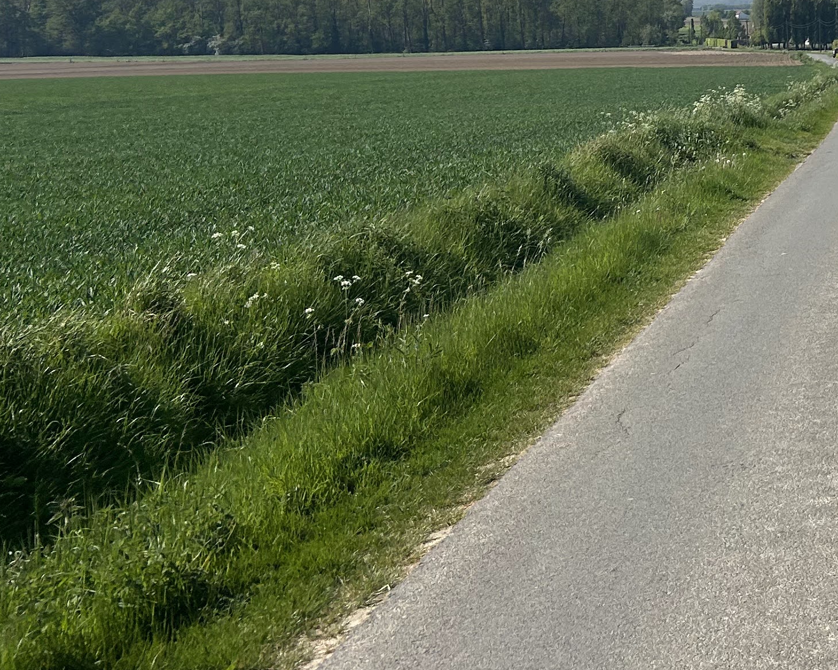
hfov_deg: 24.6
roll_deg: +2.0
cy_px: -159
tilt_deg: +4.6
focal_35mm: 70
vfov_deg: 20.3
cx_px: 1000
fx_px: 1736
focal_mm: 5.7
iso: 50
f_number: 1.5
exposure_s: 1/5882
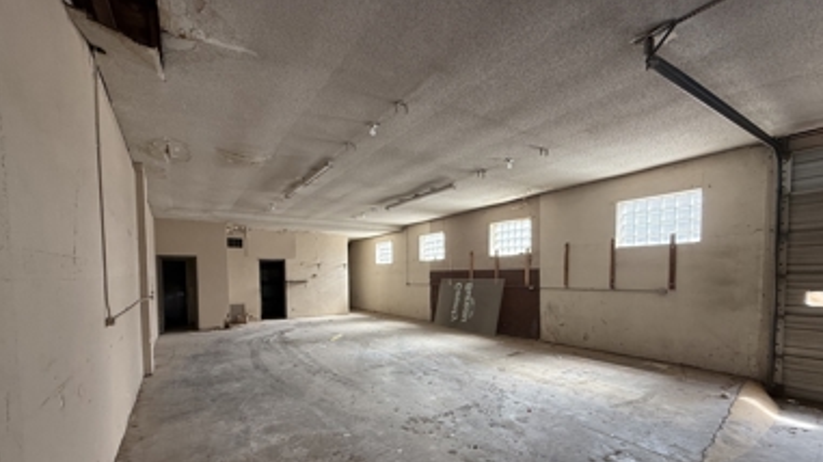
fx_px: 349
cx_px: 406
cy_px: 294
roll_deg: +1.0
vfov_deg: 65.9
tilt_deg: -3.3
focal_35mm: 16
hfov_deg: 99.4
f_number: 2.2
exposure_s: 1/99
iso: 200
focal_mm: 2.22
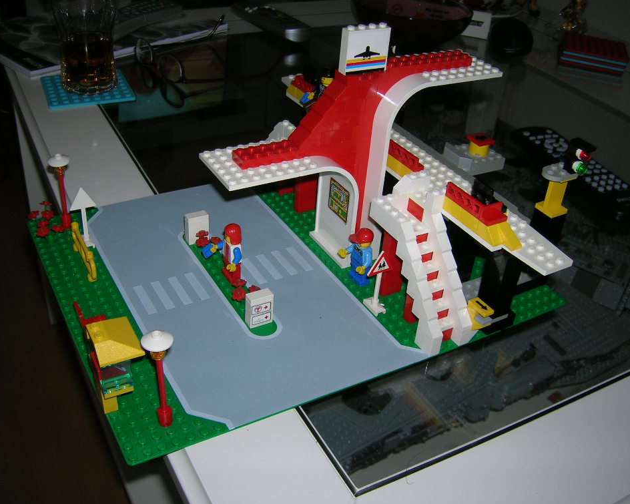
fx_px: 671
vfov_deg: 41.1
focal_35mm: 36
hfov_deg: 50.3
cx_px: 324
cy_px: 255
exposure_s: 1/60.1
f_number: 2.9
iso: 50
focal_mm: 5.7
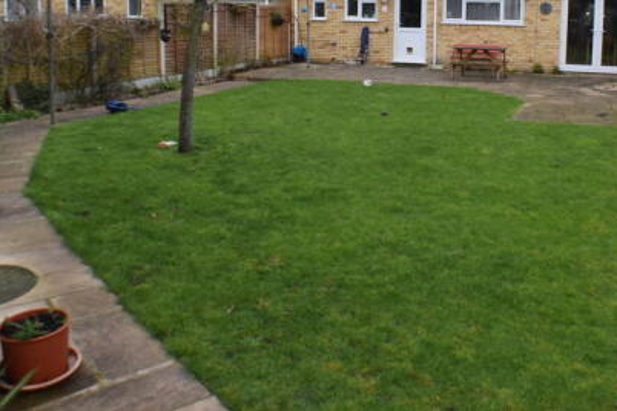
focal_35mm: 44
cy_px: 77
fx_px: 754
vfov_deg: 29.7
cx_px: 403
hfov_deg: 44.0
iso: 400
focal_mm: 18
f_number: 8
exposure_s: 1/250
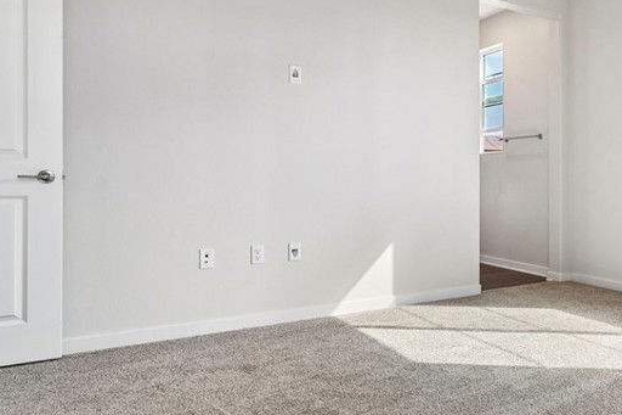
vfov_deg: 41.0
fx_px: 553
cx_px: 518
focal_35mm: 32
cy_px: 179
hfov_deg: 53.8
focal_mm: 16
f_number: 8
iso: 200
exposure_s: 1/60
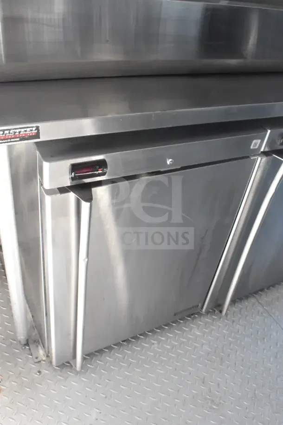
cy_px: 212
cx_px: 142
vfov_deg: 59.5
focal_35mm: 32
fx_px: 371
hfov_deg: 41.7
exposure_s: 1/160
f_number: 6.3
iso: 6400
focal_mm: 21
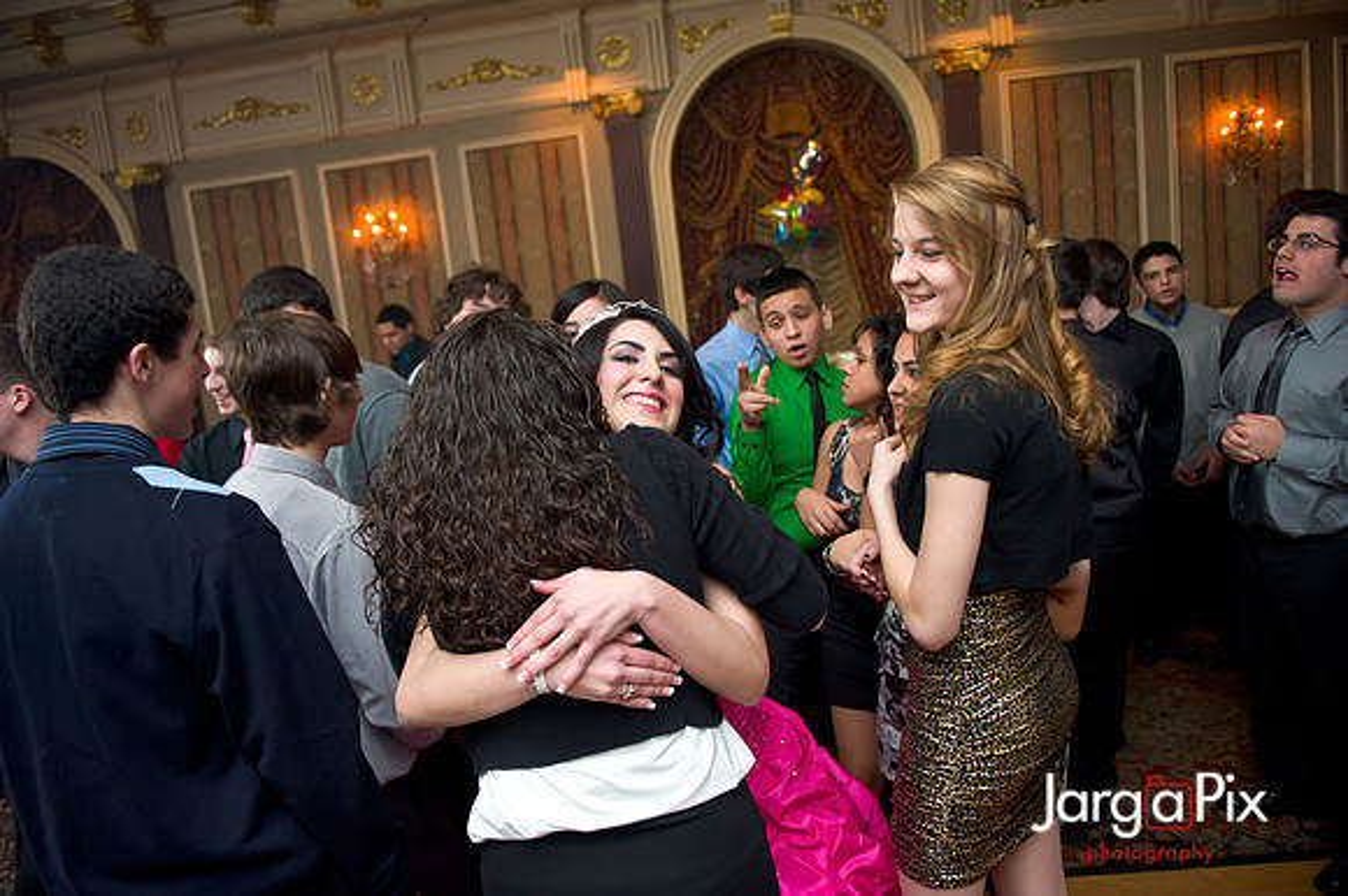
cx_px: 674
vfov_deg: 53.1
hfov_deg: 73.8
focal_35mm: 24
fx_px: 898
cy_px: 448
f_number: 3.2
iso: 1600
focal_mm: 24
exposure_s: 1/100
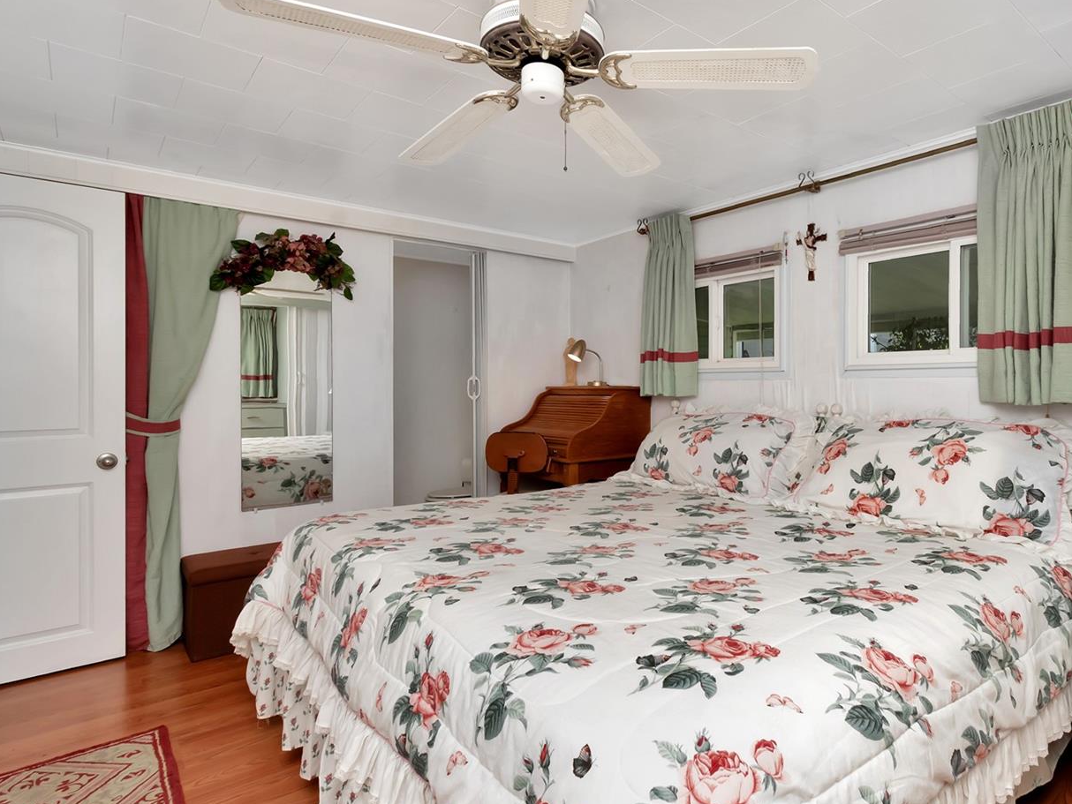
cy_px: 381
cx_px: 645
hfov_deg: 83.6
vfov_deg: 68.7
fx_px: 589
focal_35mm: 19
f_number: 11
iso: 500
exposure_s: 1/200
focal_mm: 10
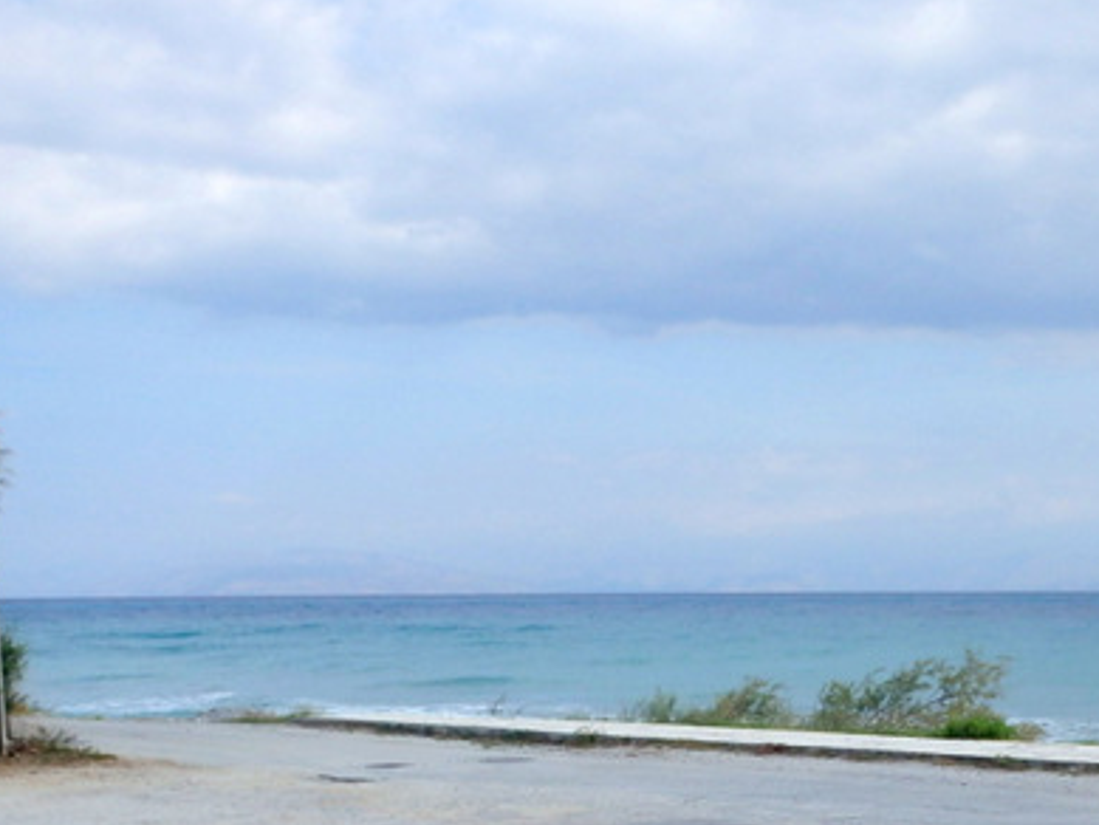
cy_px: 503
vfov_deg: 39.5
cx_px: 463
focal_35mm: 36
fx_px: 1143
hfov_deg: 51.1
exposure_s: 1/125
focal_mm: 5
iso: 125
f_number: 11
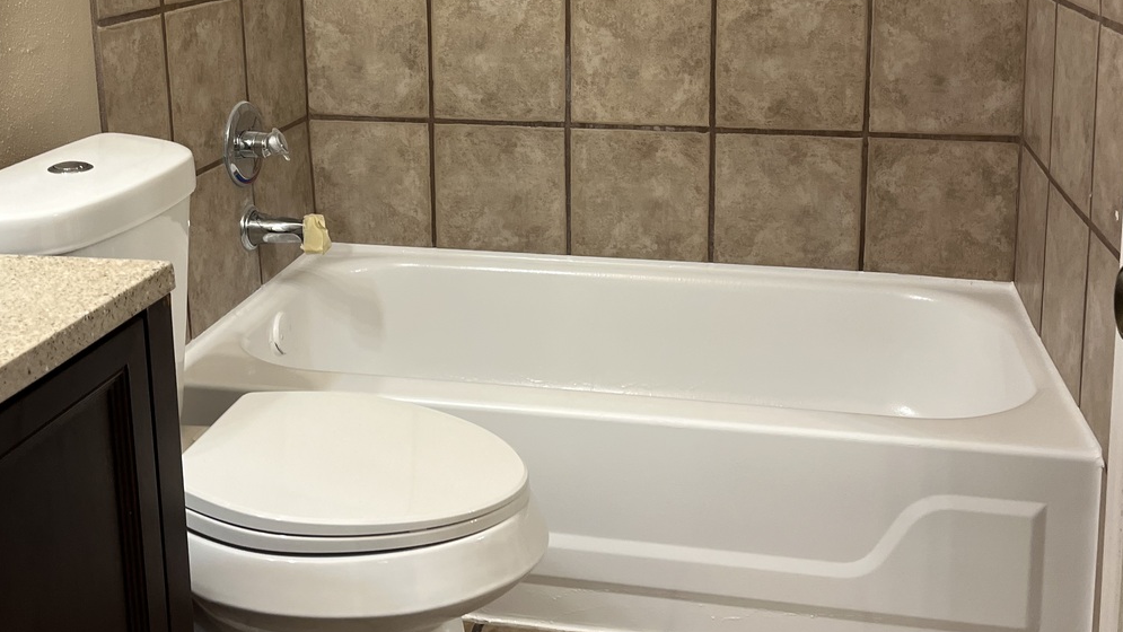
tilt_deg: -8.1
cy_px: 76
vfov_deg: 28.0
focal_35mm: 41
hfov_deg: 49.3
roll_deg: +2.7
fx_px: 1221
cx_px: 517
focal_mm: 5.1
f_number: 1.6
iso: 125
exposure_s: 1/120
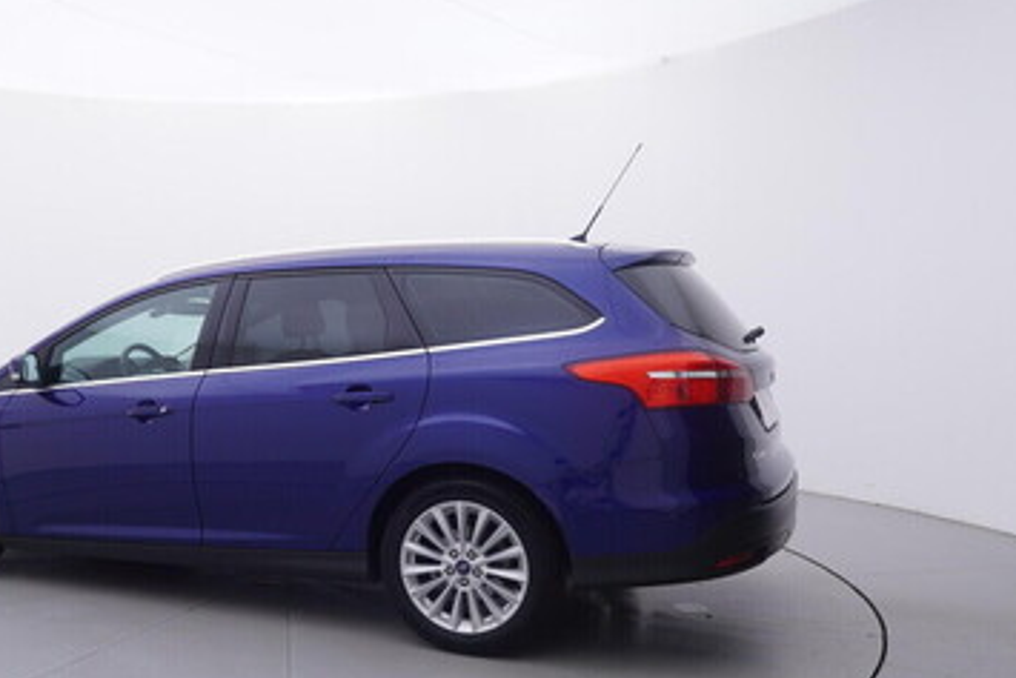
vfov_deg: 37.8
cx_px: 288
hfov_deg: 52.9
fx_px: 982
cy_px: 436
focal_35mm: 35
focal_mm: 15
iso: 200
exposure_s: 1/80
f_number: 5
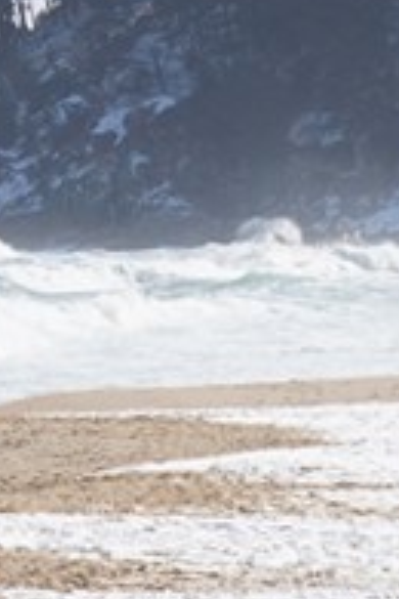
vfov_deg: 4.1
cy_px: 479
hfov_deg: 2.7
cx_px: 1406
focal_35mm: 502
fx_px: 8345
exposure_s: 1/320
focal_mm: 49
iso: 320
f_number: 14
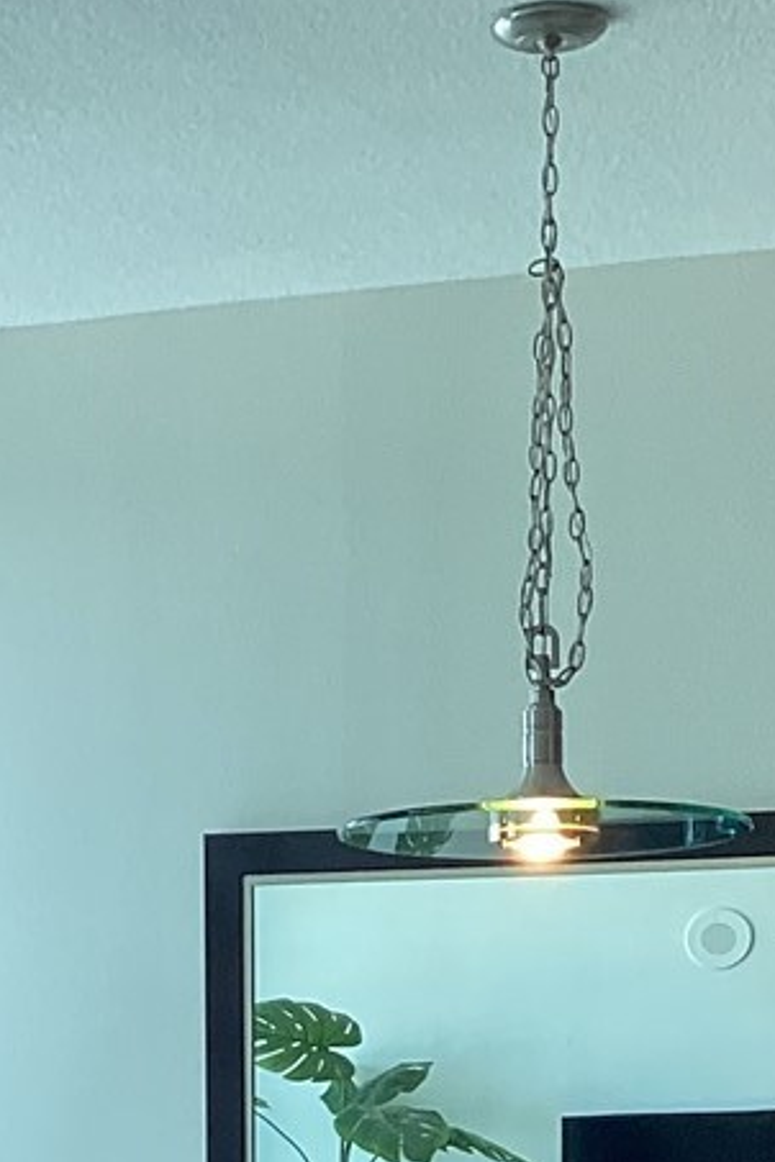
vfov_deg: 16.5
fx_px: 3681
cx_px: 239
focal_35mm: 114
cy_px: 1711
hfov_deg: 12.0
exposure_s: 1/100
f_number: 2.4
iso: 80
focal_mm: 3.3
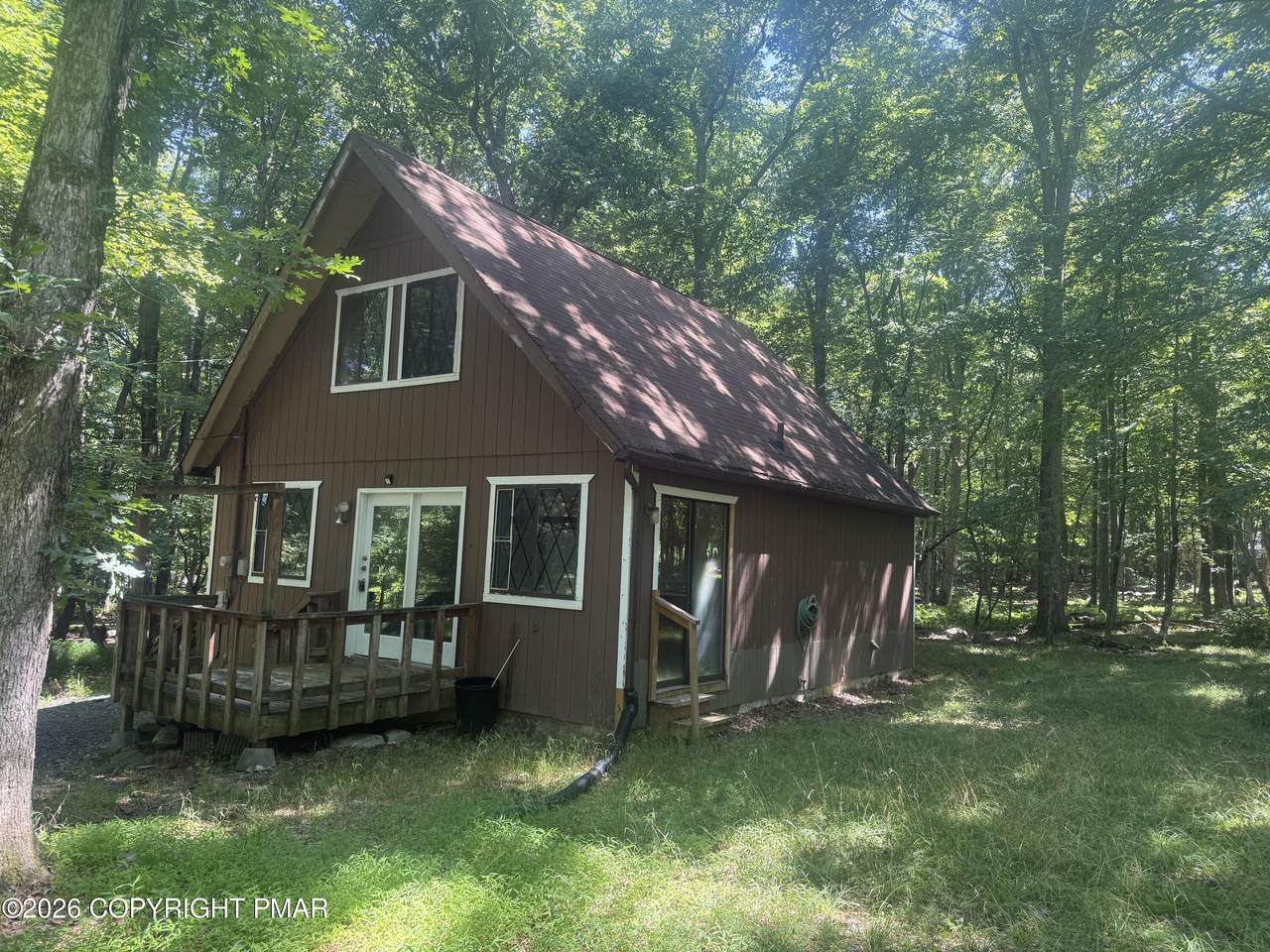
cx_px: 635
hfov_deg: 71.6
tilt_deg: +5.3
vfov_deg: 56.8
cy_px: 476
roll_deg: -3.6
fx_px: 881
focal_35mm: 24
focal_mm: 6.76
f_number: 1.78
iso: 100
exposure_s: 1/121
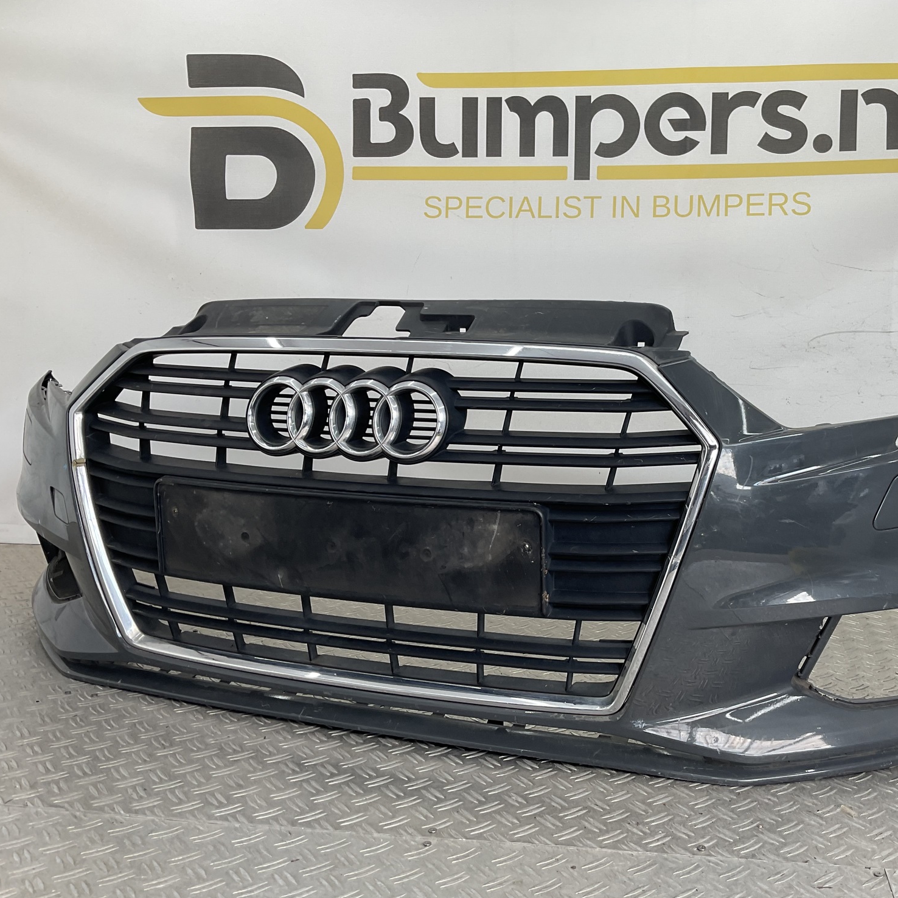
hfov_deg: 46.6
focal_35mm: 35
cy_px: 457
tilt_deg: -8.8
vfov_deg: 47.2
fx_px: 1027
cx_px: 591
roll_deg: -2.9
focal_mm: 3
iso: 16
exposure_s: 1/126
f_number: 1.8
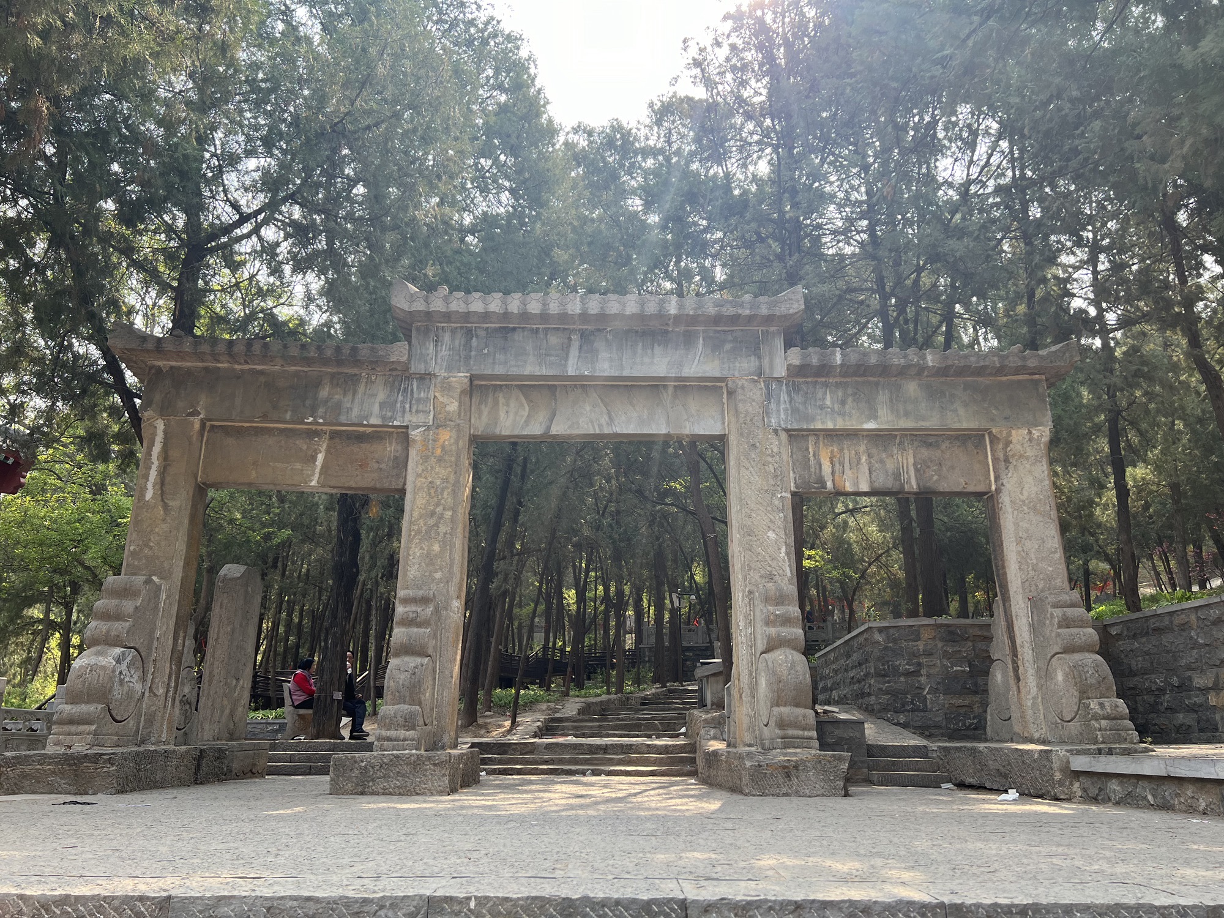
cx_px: 612
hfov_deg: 67.3
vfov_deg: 53.1
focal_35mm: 26
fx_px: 919
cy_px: 459
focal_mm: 5.7
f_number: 1.5
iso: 50
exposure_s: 1/604
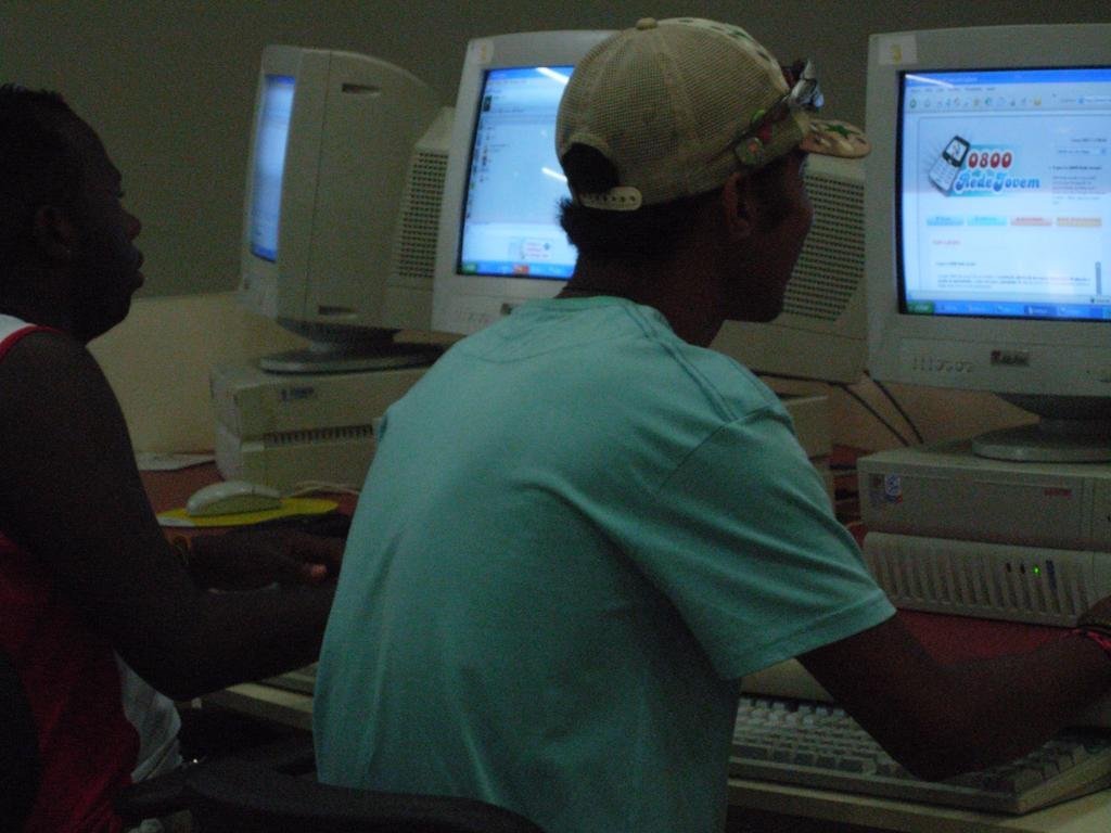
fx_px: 4044
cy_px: 416
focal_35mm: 126
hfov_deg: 15.6
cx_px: 556
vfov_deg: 11.8
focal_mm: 26.3
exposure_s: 1/42.7
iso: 400
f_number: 5.3
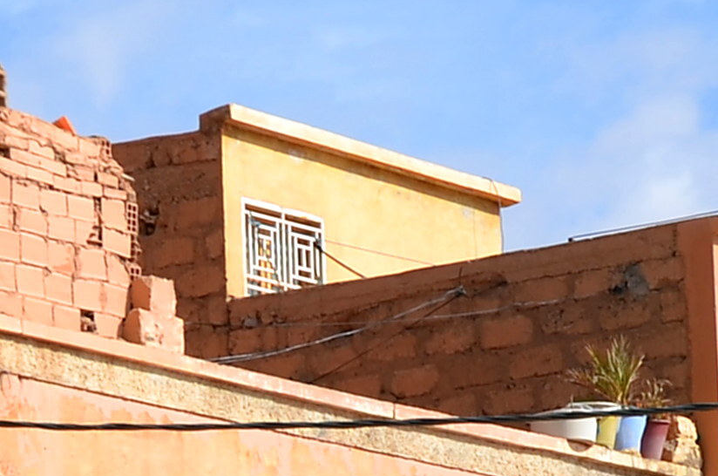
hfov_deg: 6.6
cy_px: 822
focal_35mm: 314
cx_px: 28
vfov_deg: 4.3
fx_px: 6250
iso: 100
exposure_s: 1/320
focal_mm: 35
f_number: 9
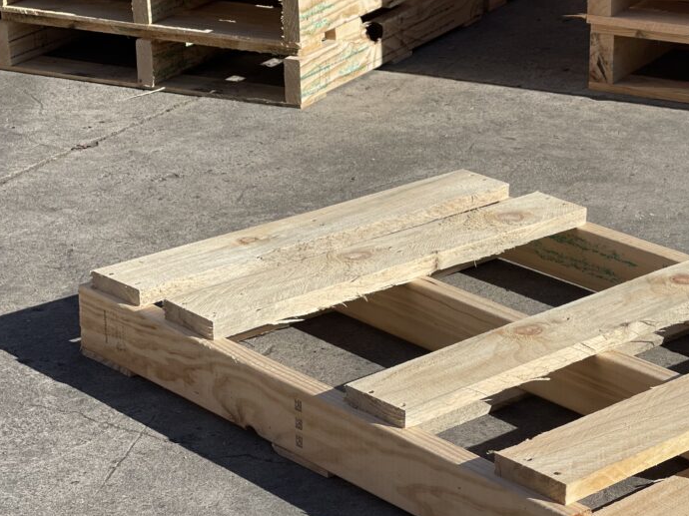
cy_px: 334
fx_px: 1890
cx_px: 502
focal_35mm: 95
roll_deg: -2.4
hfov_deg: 20.5
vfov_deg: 15.5
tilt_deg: -21.6
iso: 20
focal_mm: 7.5
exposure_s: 1/1508
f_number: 2.2
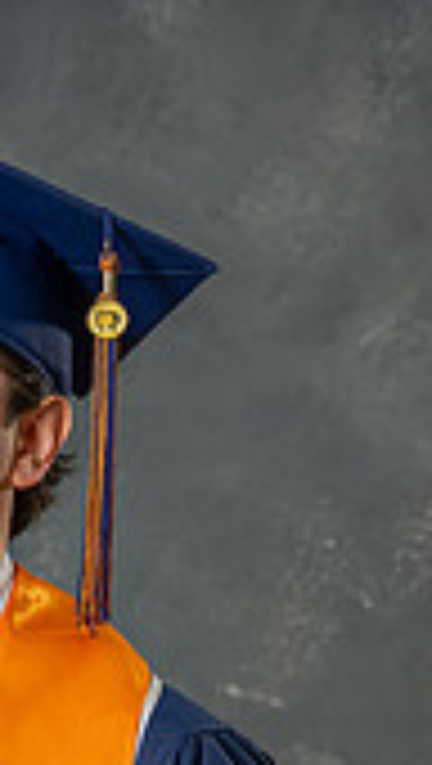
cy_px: 900
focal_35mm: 229
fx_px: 4650
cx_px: -164
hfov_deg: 5.3
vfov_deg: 9.3
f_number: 3.5
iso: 200
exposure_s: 1/200
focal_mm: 55
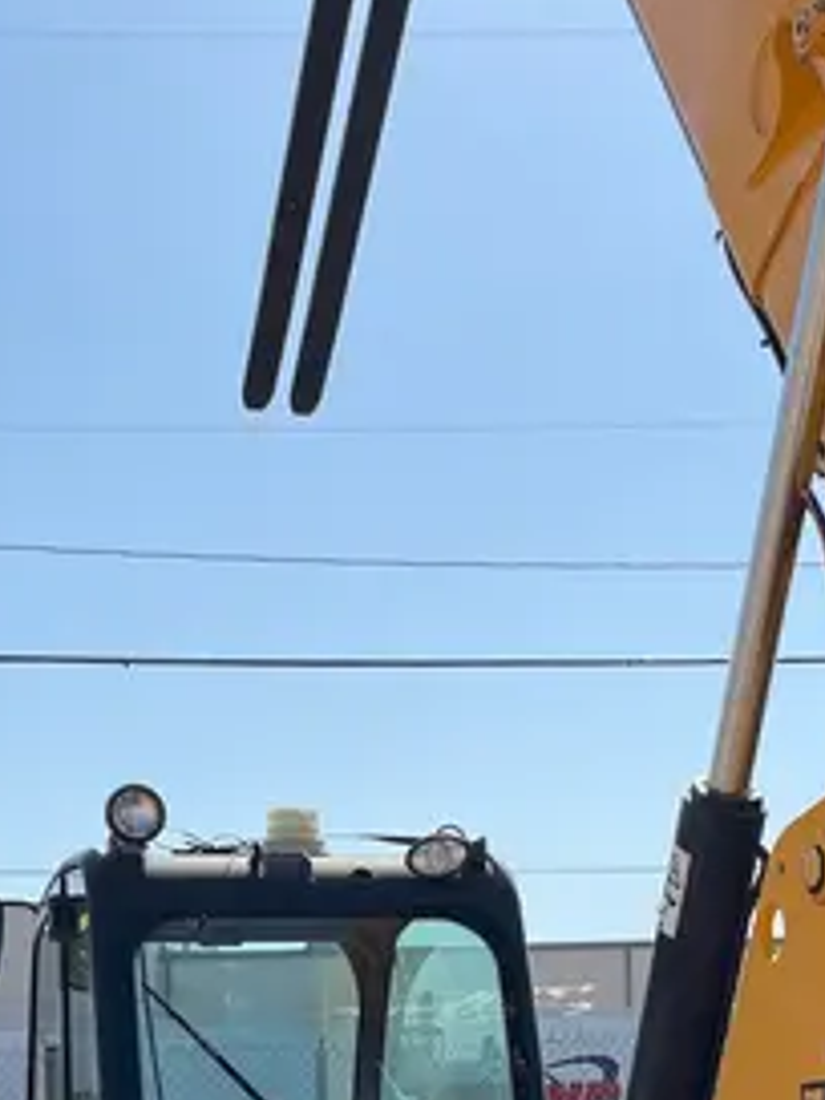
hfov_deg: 20.9
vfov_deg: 26.6
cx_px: 538
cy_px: 1049
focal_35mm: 70
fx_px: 2224
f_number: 1.6
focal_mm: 5.1
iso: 50
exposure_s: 1/5319
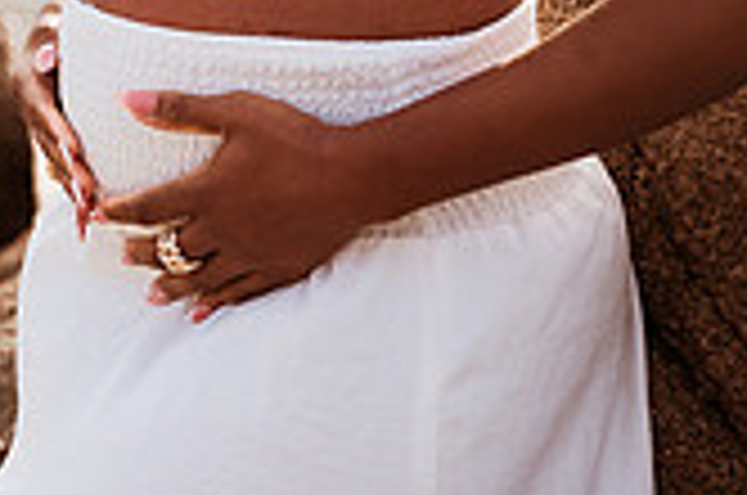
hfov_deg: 15.7
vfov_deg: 10.3
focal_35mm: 126
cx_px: -130
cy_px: -356
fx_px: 2609
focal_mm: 35
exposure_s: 1/4000
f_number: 1.8
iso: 125
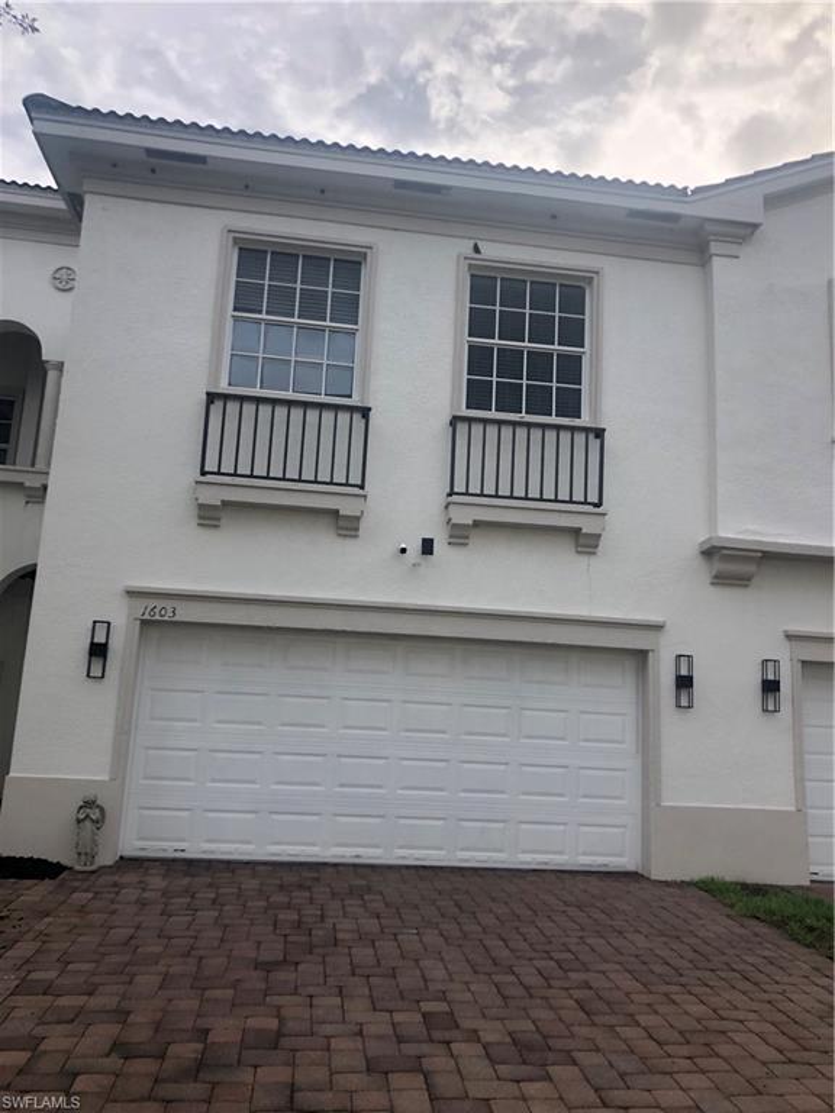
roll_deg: -0.9
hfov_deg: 49.7
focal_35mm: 28
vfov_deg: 63.4
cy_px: 556
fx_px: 901
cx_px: 418
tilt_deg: +10.8
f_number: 1.8
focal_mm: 3.99
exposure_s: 1/545
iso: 20
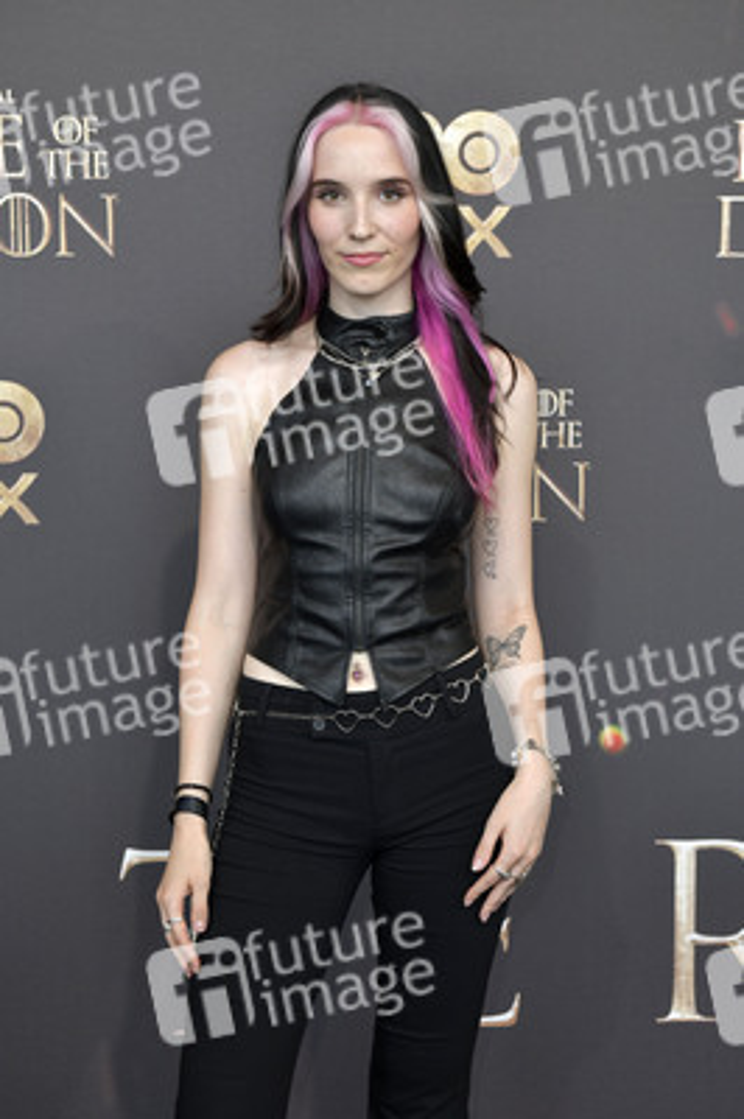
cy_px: 560
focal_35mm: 58
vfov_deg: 34.5
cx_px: 372
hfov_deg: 23.3
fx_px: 1801
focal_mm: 58
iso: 400
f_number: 6.3
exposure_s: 1/250
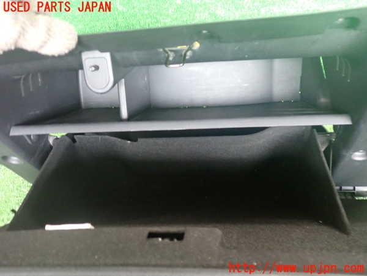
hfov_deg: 60.0
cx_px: 184
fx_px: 318
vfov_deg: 46.8
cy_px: 138
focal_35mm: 30
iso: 800
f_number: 2.3
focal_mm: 5.4
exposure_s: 1/20
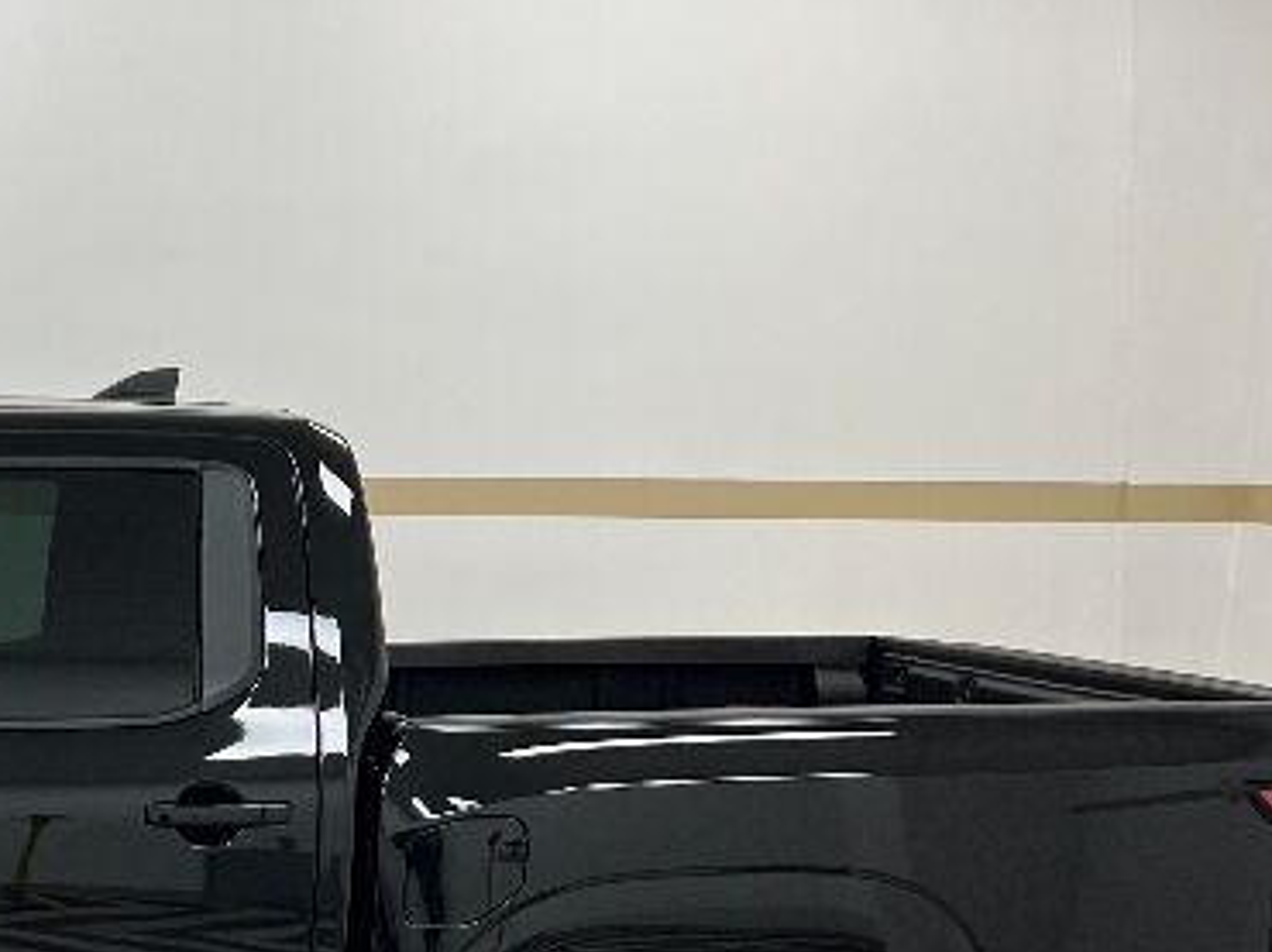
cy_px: 928
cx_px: -265
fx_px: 2644
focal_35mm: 72
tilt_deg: -10.6
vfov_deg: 19.9
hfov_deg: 24.4
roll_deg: -0.9
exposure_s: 1/120
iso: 80
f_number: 1.5
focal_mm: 5.7
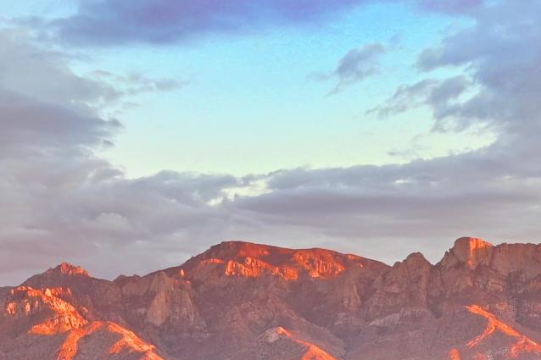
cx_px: -44
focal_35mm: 94
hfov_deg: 20.7
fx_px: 1412
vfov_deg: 14.0
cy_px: 465
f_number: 9
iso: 100
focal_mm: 20
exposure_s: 1/5
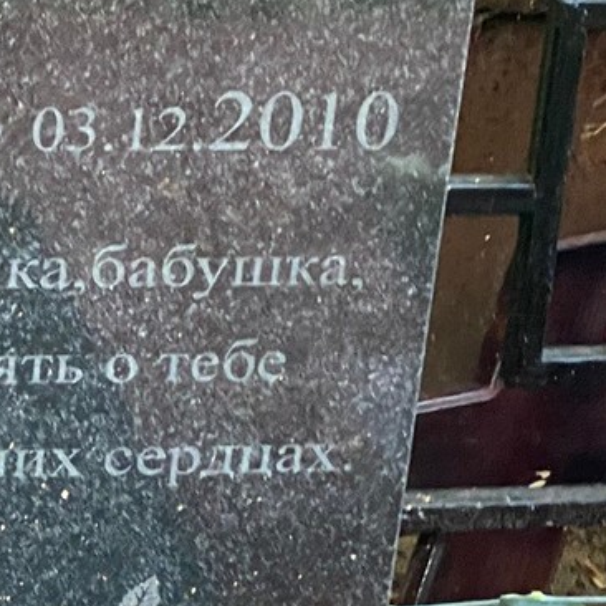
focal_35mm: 181
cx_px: -89
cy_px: 177
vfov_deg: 9.7
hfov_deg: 9.5
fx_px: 3585
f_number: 2
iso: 200
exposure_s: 1/60
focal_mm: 6
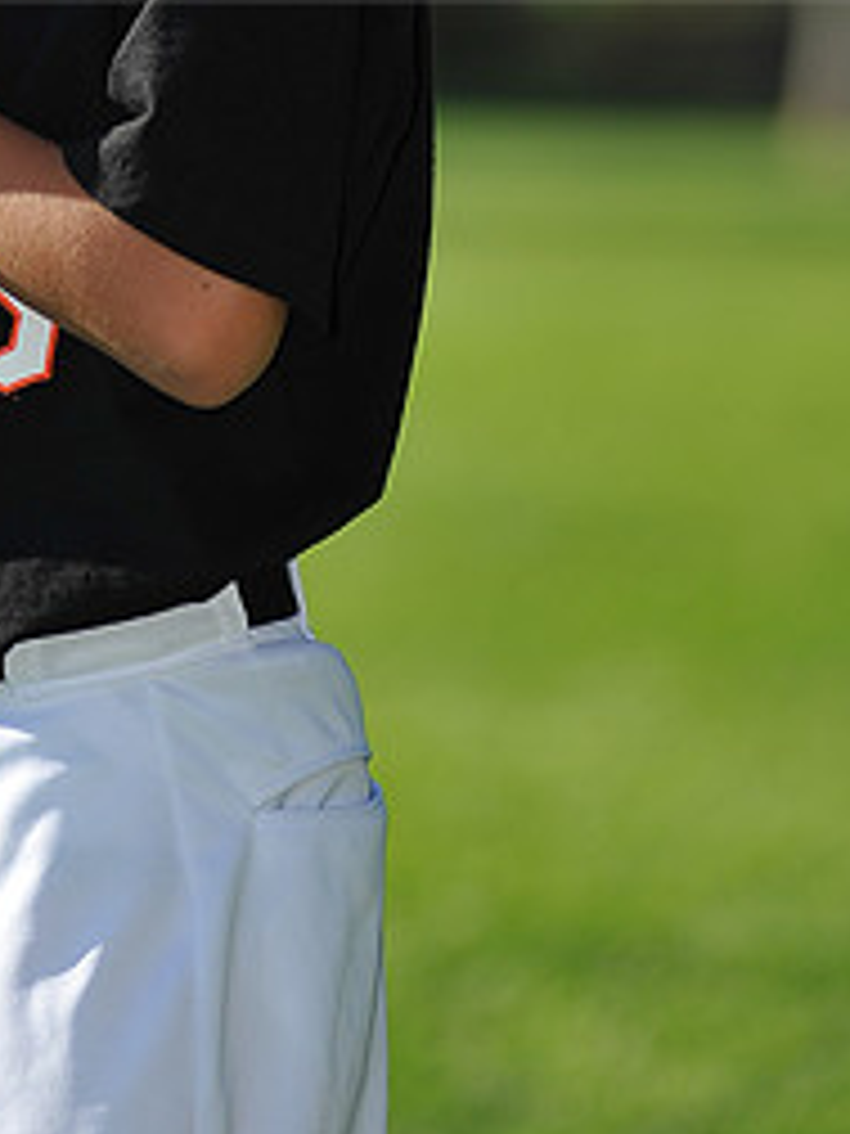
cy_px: -140
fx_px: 13031
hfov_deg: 3.7
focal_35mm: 398
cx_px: 45
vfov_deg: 5.0
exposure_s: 1/1600
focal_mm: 180
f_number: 4.5
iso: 200
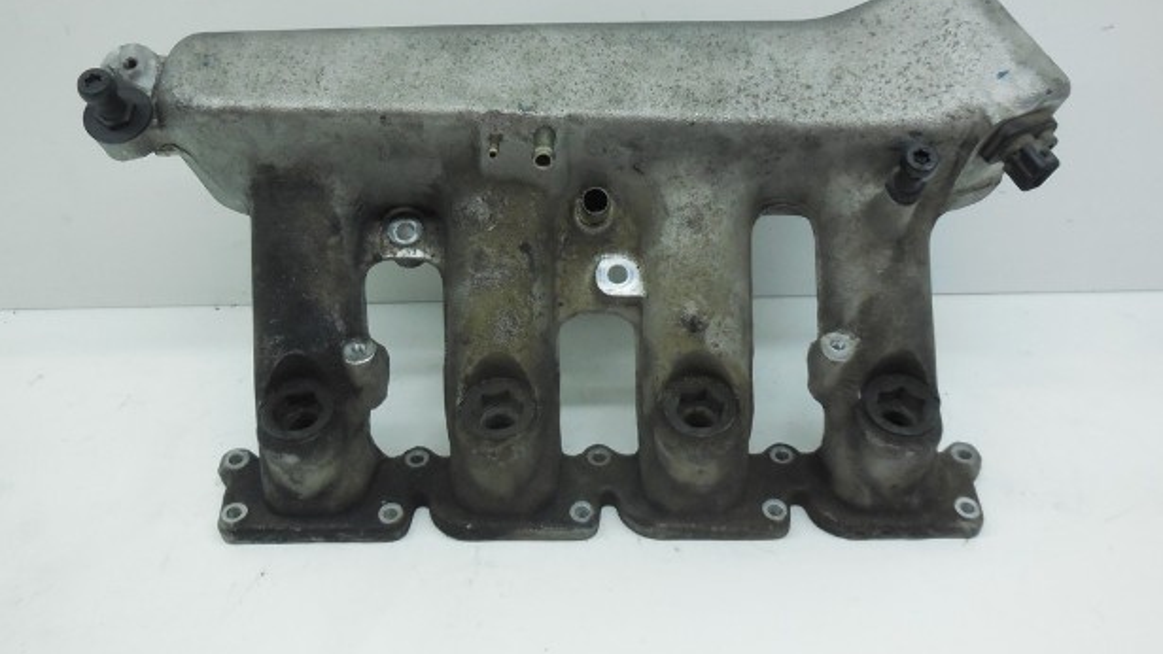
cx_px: 590
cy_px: 278
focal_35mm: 34
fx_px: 1049
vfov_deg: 34.6
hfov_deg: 58.0
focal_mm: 5.3
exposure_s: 1/250
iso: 360
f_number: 3.2
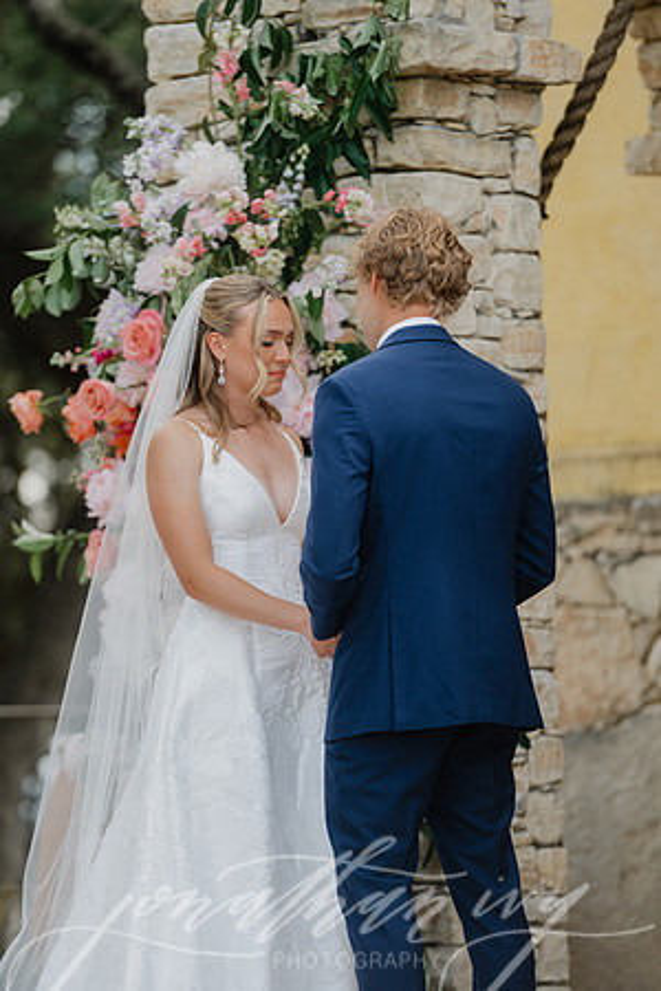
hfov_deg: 6.9
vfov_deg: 10.3
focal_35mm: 200
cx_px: 330
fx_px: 5508
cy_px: 496
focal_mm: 200
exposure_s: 1/800
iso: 200
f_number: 2.8
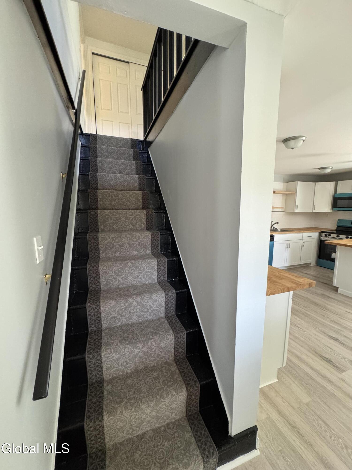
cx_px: 176
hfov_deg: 85.7
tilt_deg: -8.7
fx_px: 190
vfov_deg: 102.1
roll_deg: -0.2
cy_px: 235
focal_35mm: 14
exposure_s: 1/60
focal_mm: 2.22
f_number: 2.2
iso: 500
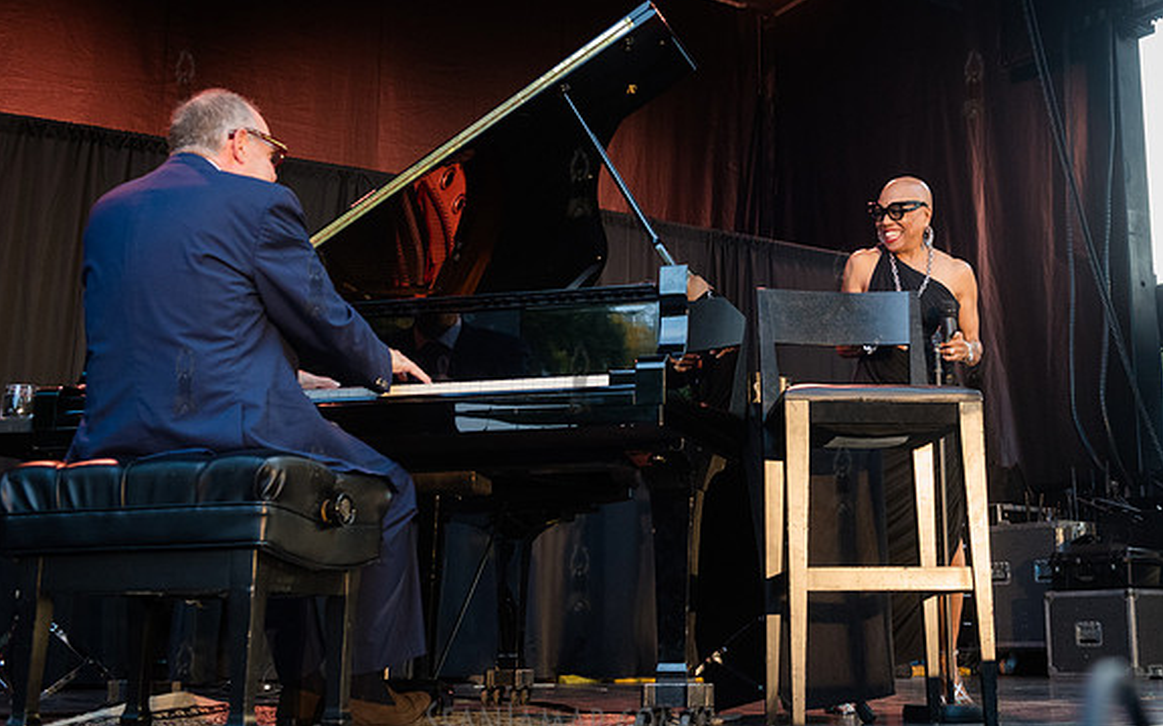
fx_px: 1489
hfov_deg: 42.5
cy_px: 303
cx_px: 696
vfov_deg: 27.4
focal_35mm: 47
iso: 2500
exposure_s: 1/400
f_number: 4
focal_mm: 38
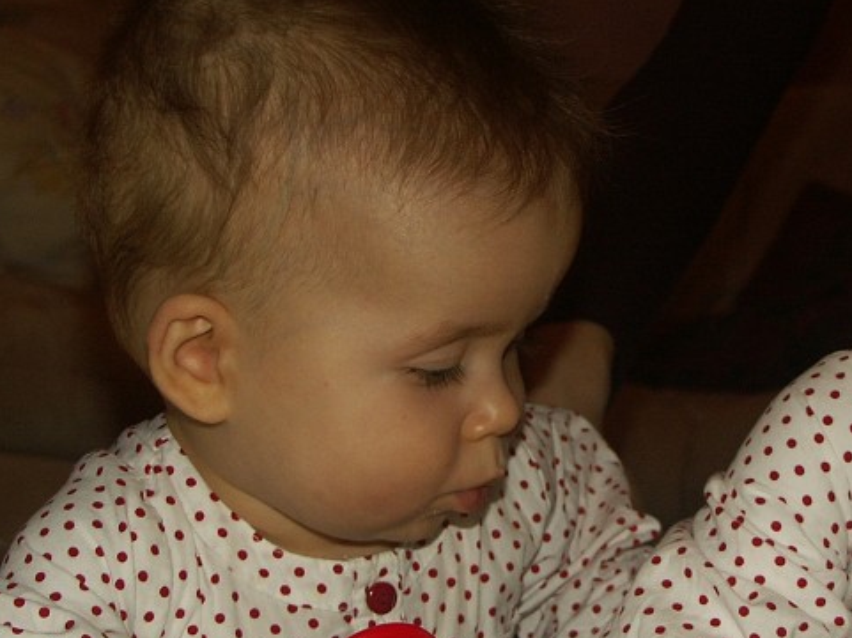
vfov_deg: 15.0
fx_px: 2410
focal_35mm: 98
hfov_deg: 19.9
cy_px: 493
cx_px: 608
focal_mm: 11.76
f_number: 2.8
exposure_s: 1/50
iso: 64
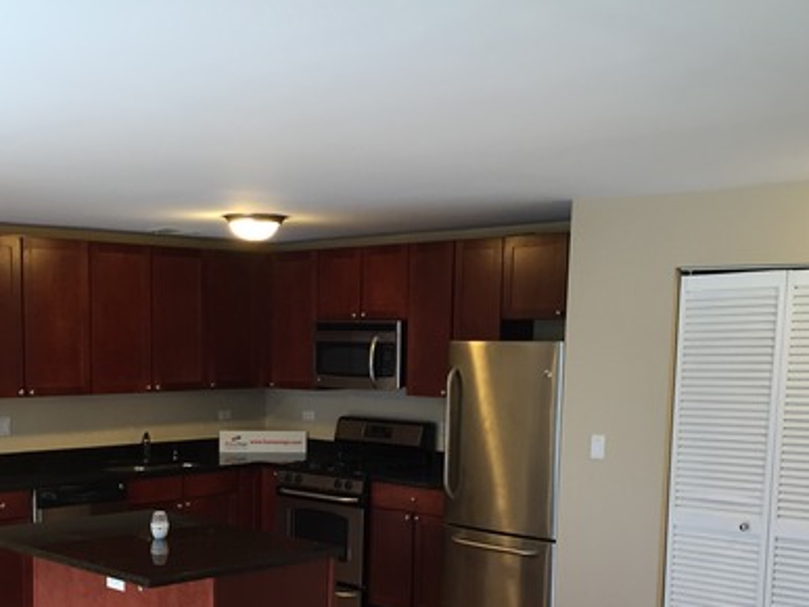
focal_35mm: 48
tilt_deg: -8.2
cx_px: 284
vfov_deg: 29.5
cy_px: 498
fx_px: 1121
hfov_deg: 39.3
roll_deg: -1.1
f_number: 2.2
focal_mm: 4.15
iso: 80
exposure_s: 1/30
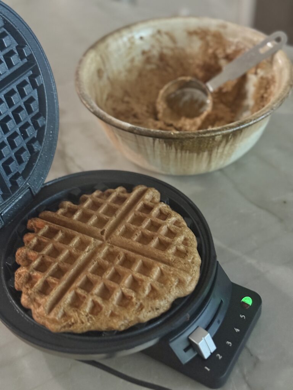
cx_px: 146
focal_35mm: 48
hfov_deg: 30.3
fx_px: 542
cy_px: 195
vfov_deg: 39.7
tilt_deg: -44.9
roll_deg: +2.1
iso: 640
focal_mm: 6.76
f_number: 1.78
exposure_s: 1/20
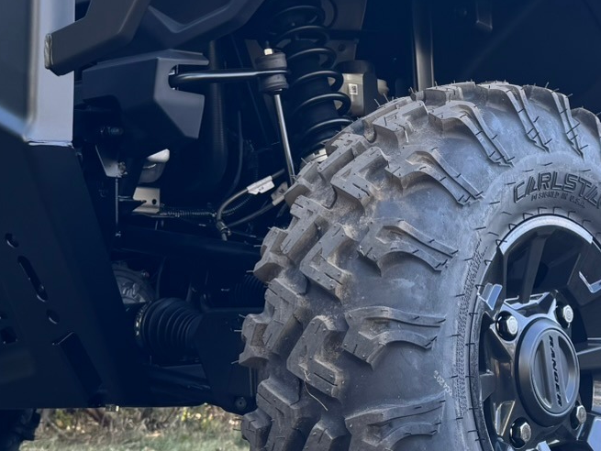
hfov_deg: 25.7
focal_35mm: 75
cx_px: 434
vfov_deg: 19.5
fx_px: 1303
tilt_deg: +13.7
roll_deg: -5.2
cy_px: 99
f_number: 1.78
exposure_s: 1/221
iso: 80
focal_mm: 6.76
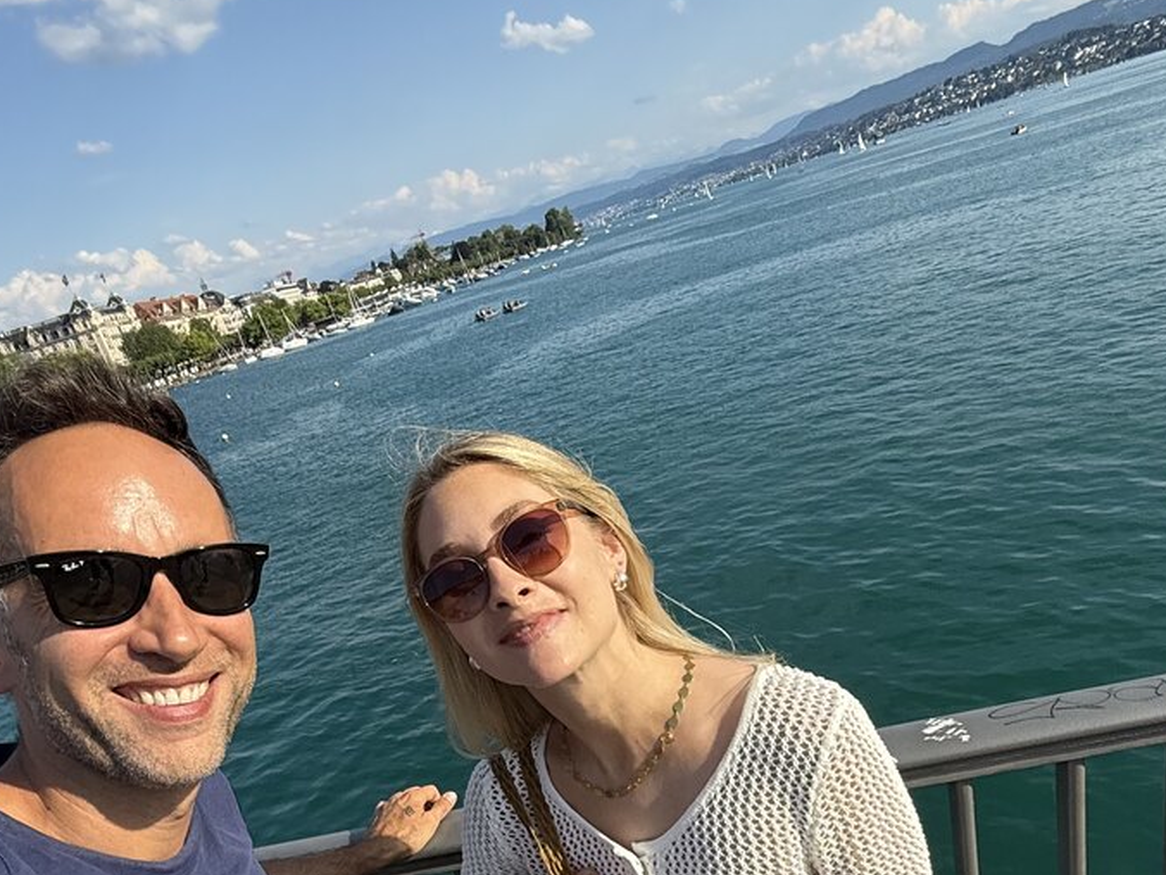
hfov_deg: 61.7
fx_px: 977
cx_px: 576
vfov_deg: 45.0
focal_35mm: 29
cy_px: 742
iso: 50
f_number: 2.2
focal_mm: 2.22
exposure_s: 1/1312
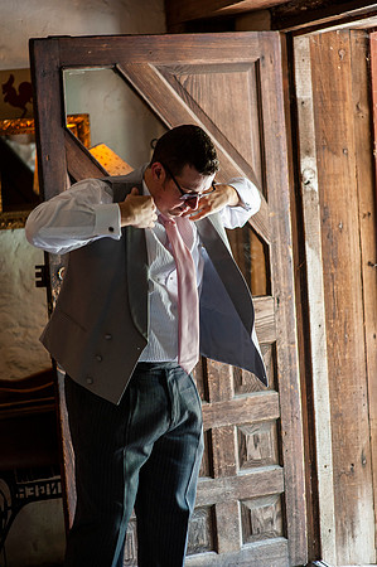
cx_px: 188
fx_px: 1338
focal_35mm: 85
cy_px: 284
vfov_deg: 23.9
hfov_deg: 16.0
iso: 1000
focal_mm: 85
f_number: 2.8
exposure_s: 1/200
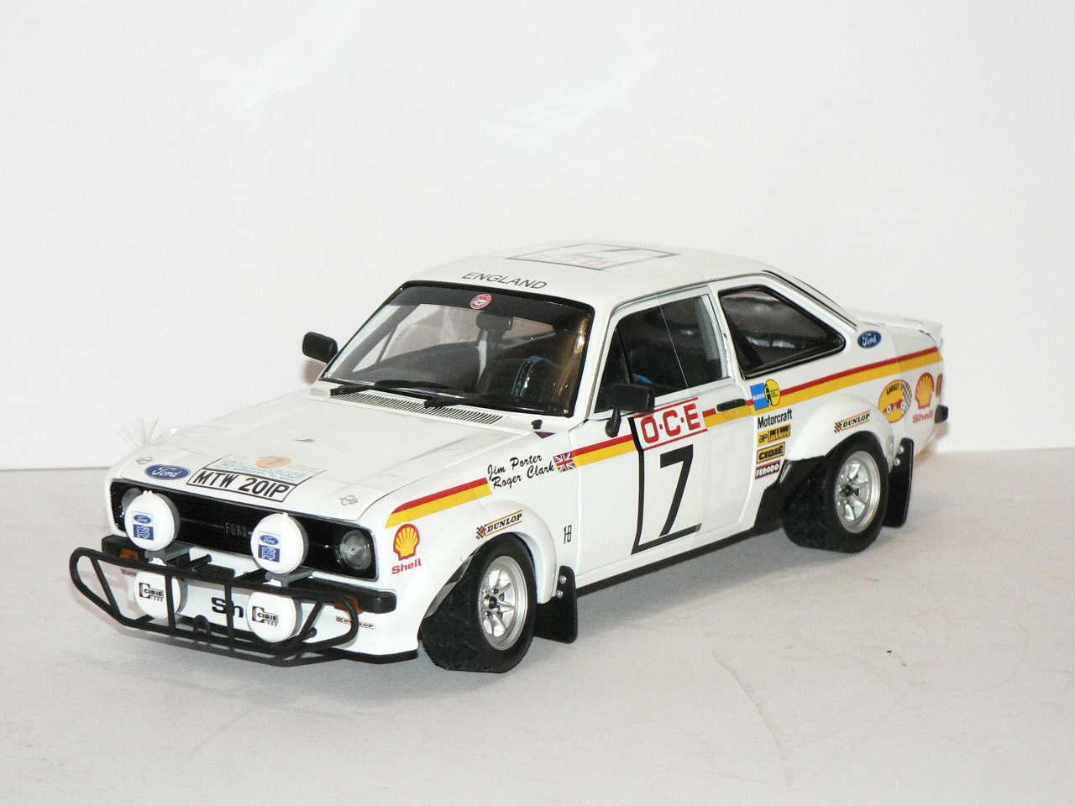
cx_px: 538
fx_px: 3385
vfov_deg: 13.6
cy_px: 403
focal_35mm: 109
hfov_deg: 18.0
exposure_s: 1/60
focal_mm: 18.2
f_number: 3.2
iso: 400
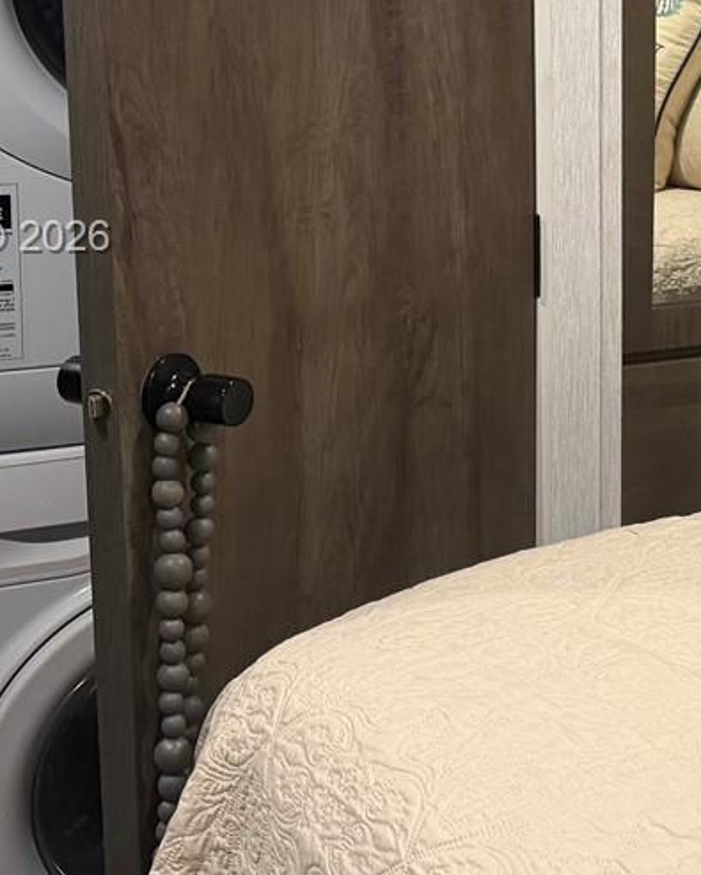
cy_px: 240
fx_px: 1969
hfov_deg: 18.4
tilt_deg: -10.2
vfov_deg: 24.8
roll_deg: -2.3
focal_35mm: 76
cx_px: 978
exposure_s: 1/60
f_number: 1.78
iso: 250
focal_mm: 6.76
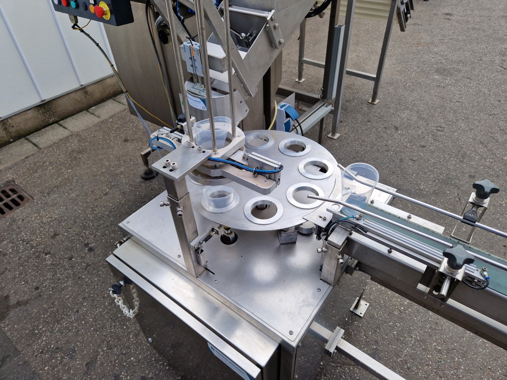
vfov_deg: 58.9
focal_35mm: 23
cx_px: 254
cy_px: 190
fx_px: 337
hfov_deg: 73.9
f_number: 1.8
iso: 50
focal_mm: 5.4
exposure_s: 1/648
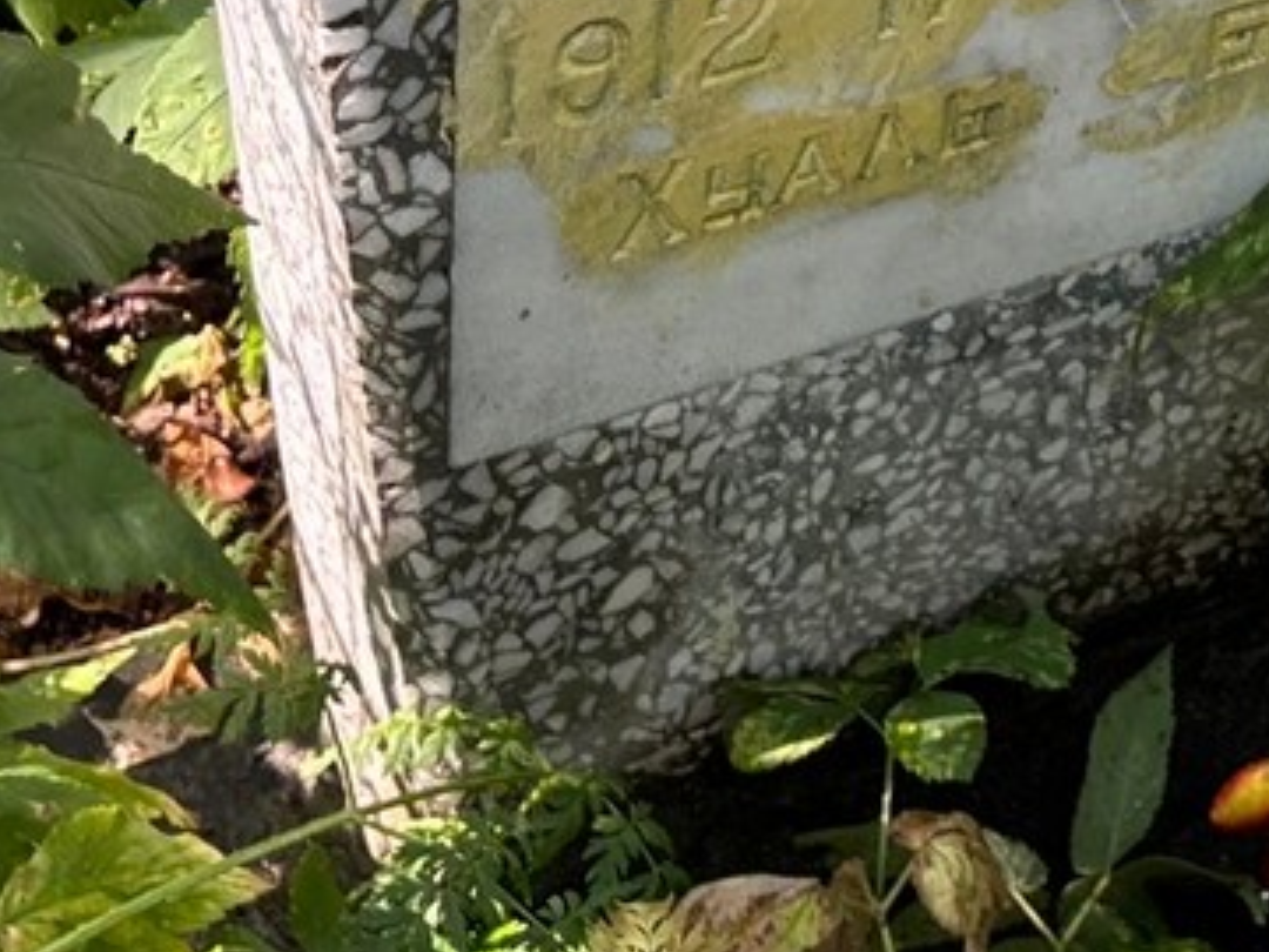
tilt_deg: -28.1
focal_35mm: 104
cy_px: -564
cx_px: 1124
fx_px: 3813
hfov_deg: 18.6
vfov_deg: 13.3
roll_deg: -11.4
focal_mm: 5.96
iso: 40
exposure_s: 1/121
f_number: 1.6
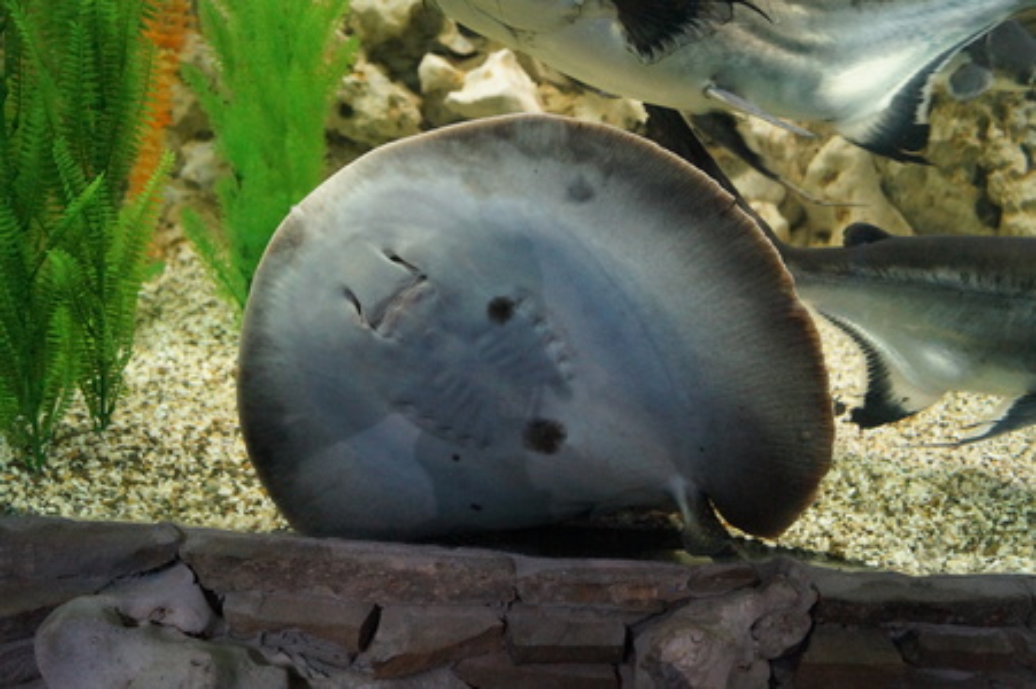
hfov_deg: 67.4
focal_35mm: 27
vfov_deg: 47.9
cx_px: 518
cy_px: 344
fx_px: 776
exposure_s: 1/100
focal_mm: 18
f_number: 3.5
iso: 3200
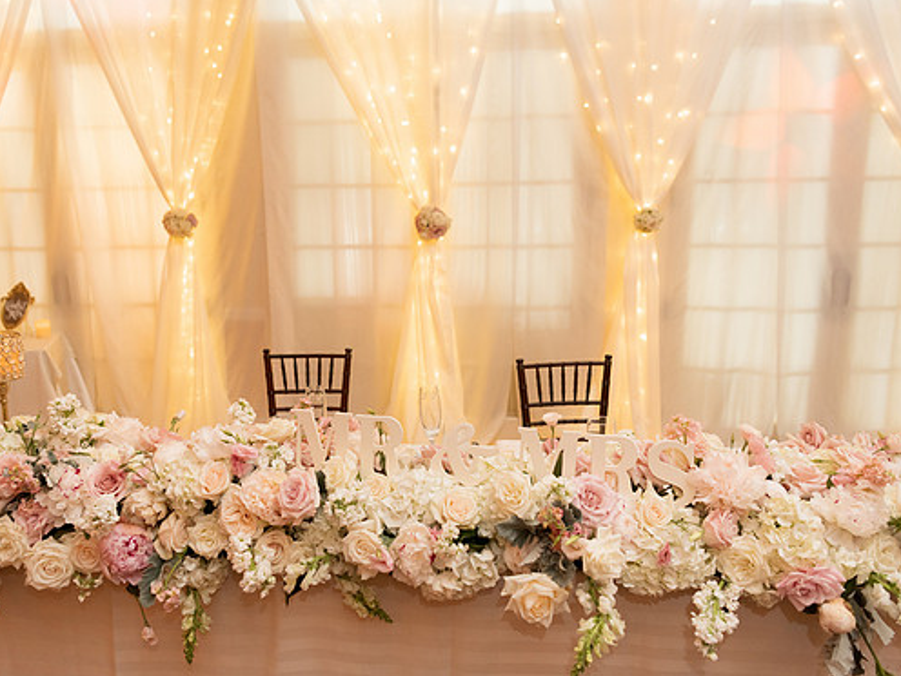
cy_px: 346
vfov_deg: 51.3
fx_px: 703
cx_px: 403
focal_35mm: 27
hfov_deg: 65.2
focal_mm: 24
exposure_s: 1/125
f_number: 2.8
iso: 800
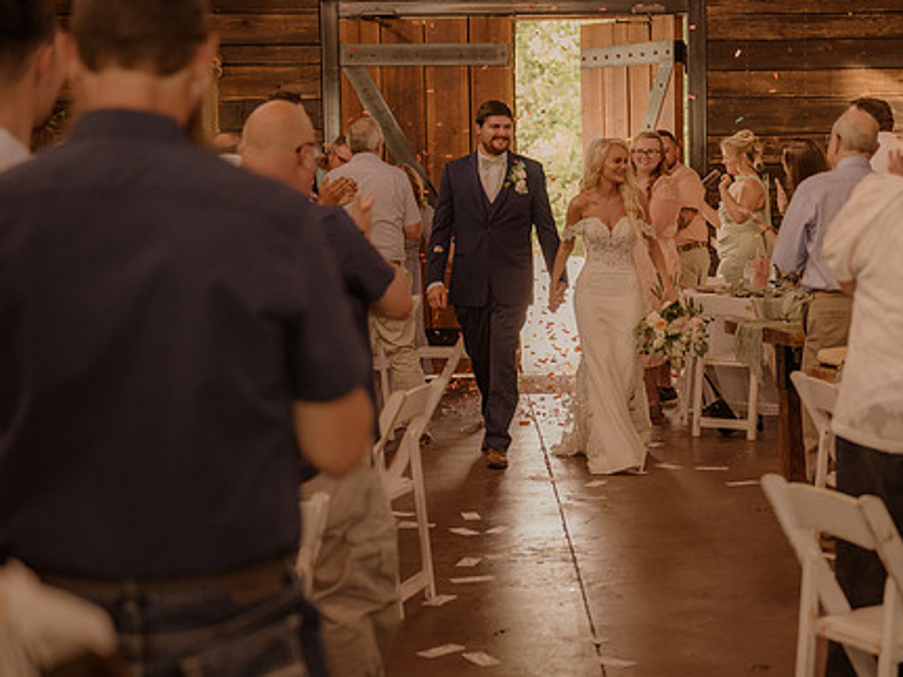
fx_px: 2060
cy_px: 391
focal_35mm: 79
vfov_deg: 18.6
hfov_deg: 24.6
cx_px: 578
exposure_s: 1/320
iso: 1000
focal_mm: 61
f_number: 2.8
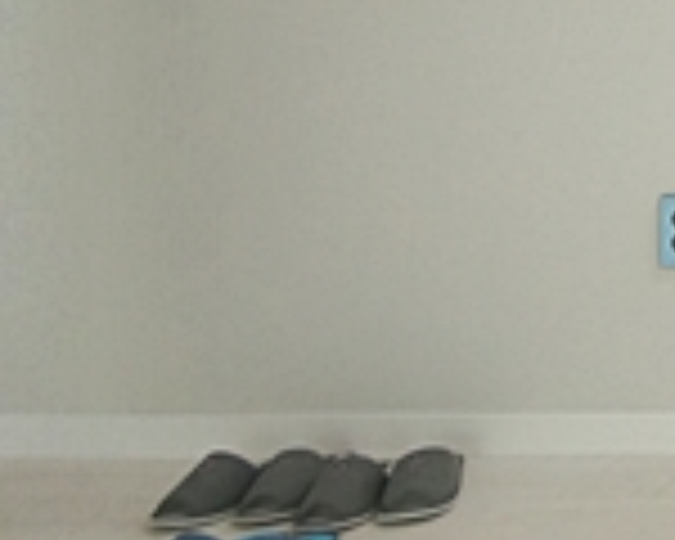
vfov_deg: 16.9
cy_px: -266
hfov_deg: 15.7
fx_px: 1648
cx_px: 1498
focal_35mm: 82
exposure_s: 1/250
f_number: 3.5
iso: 800
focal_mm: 11
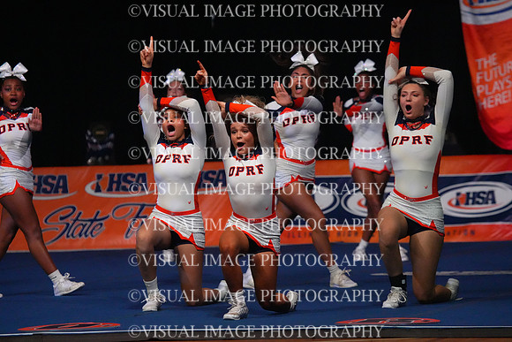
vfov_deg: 6.2
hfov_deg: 9.4
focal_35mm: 220
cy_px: 171
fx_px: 3129
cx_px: 256
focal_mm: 220
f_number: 5.6
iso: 16000
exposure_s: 1/1250
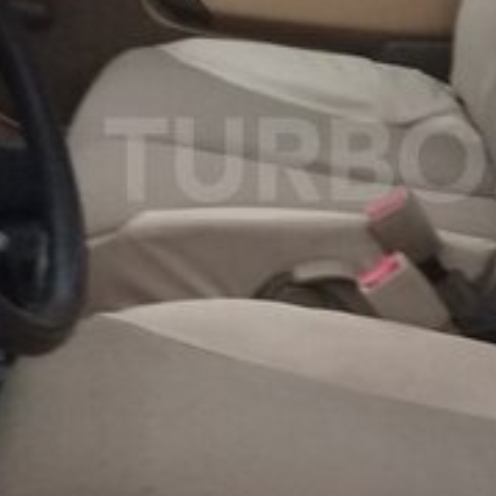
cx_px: 388
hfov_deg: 17.1
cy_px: 159
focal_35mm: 101
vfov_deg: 17.2
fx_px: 1637
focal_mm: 3.3
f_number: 2.2
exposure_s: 1/33
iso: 125
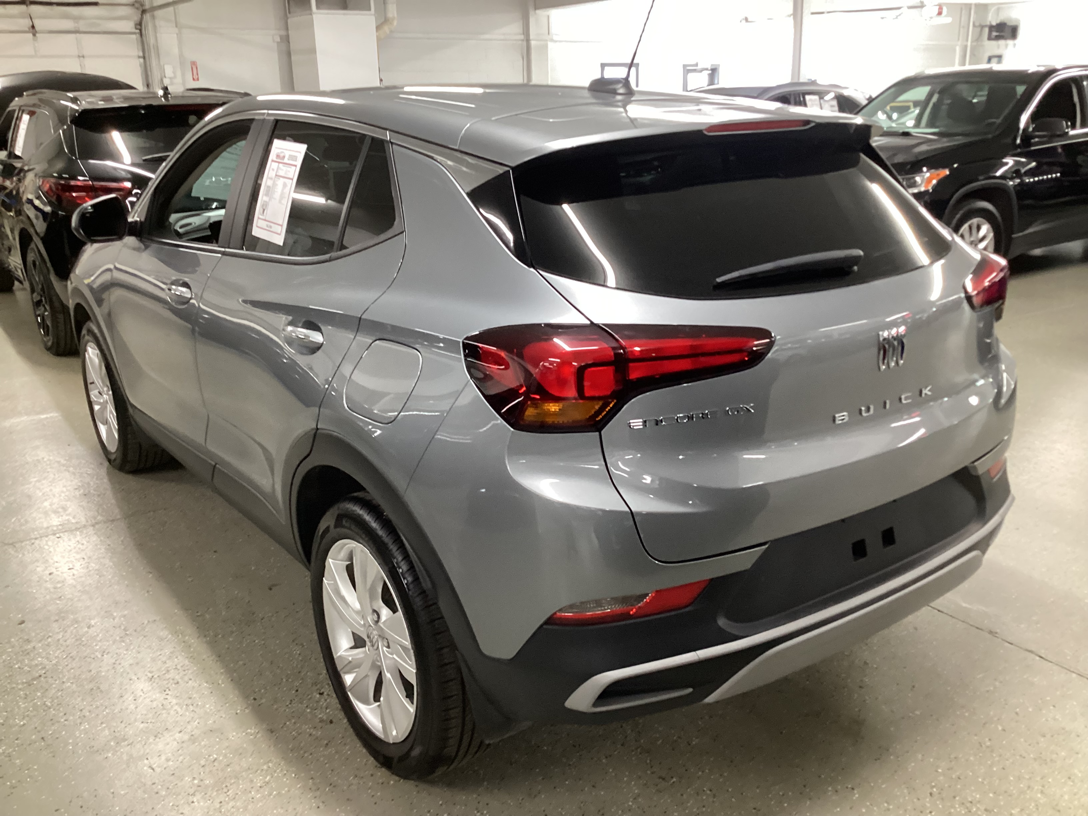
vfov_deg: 45.4
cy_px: 408
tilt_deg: -19.0
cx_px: 544
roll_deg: +1.0
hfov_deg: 58.4
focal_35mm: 31
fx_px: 974
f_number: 2.4
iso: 250
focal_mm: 3.3
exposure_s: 1/33
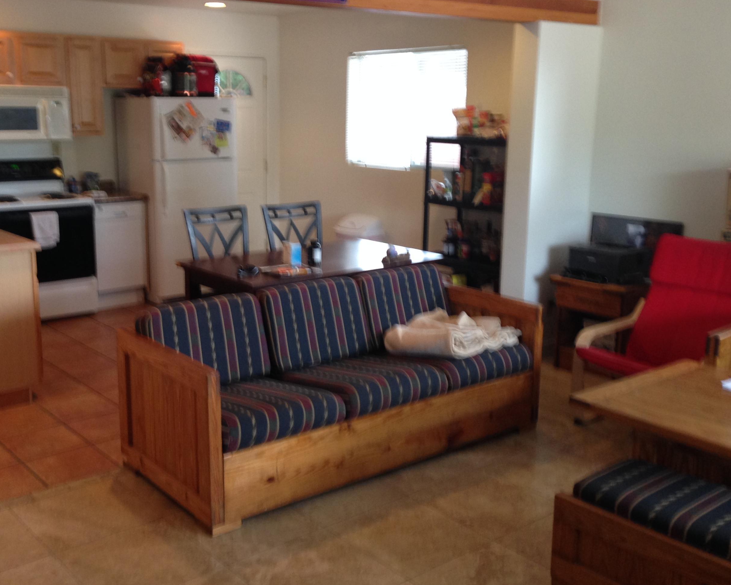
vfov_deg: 37.3
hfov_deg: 45.5
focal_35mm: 40
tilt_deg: -11.8
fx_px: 865
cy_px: 285
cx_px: 283
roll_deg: -1.1
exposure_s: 1/20
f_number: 2.4
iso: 100
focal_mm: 4.12
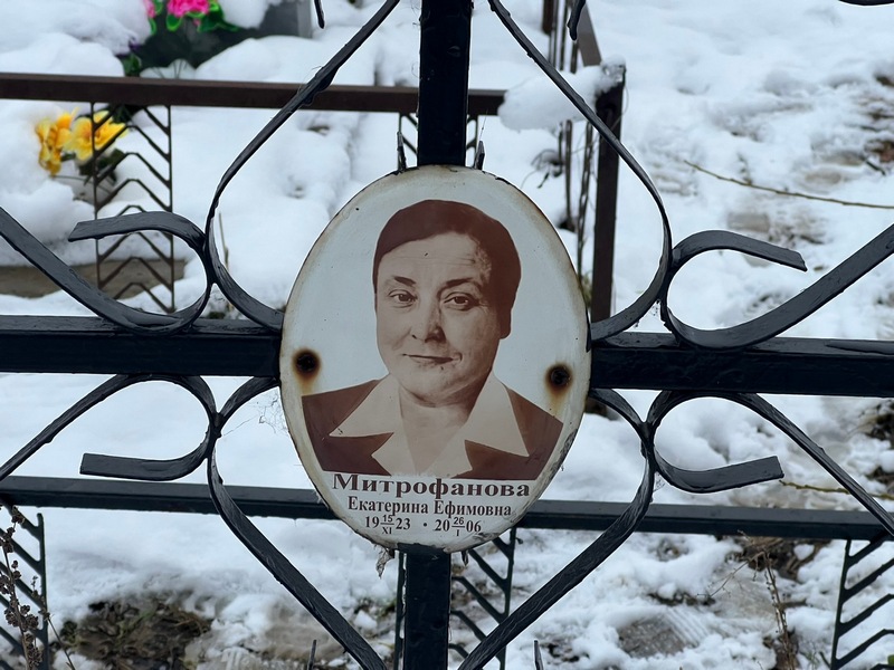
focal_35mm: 77
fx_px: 1989
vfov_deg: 19.1
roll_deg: -3.6
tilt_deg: -21.6
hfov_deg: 25.3
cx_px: 447
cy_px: 335
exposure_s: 1/99
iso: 125
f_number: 2.8
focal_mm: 9
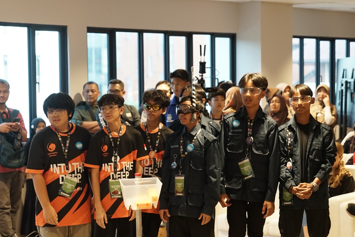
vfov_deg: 13.0
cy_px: 118
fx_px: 1035
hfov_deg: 19.5
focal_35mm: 105
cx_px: 178
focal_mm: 70
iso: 1250
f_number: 2.8
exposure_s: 1/125
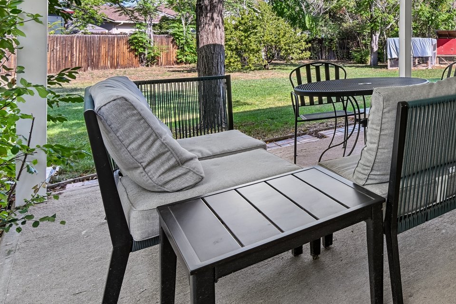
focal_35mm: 30
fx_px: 380
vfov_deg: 40.3
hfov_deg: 47.3
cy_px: 30
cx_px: 487
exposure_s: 1/20
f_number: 8
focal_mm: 14
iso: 64
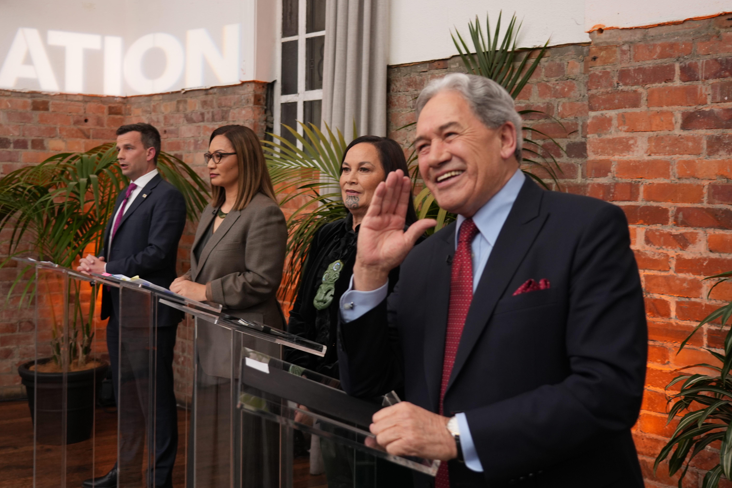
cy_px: 199
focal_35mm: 40
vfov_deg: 33.3
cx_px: 318
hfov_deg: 48.3
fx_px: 813
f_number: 4
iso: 800
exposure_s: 1/125
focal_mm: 32
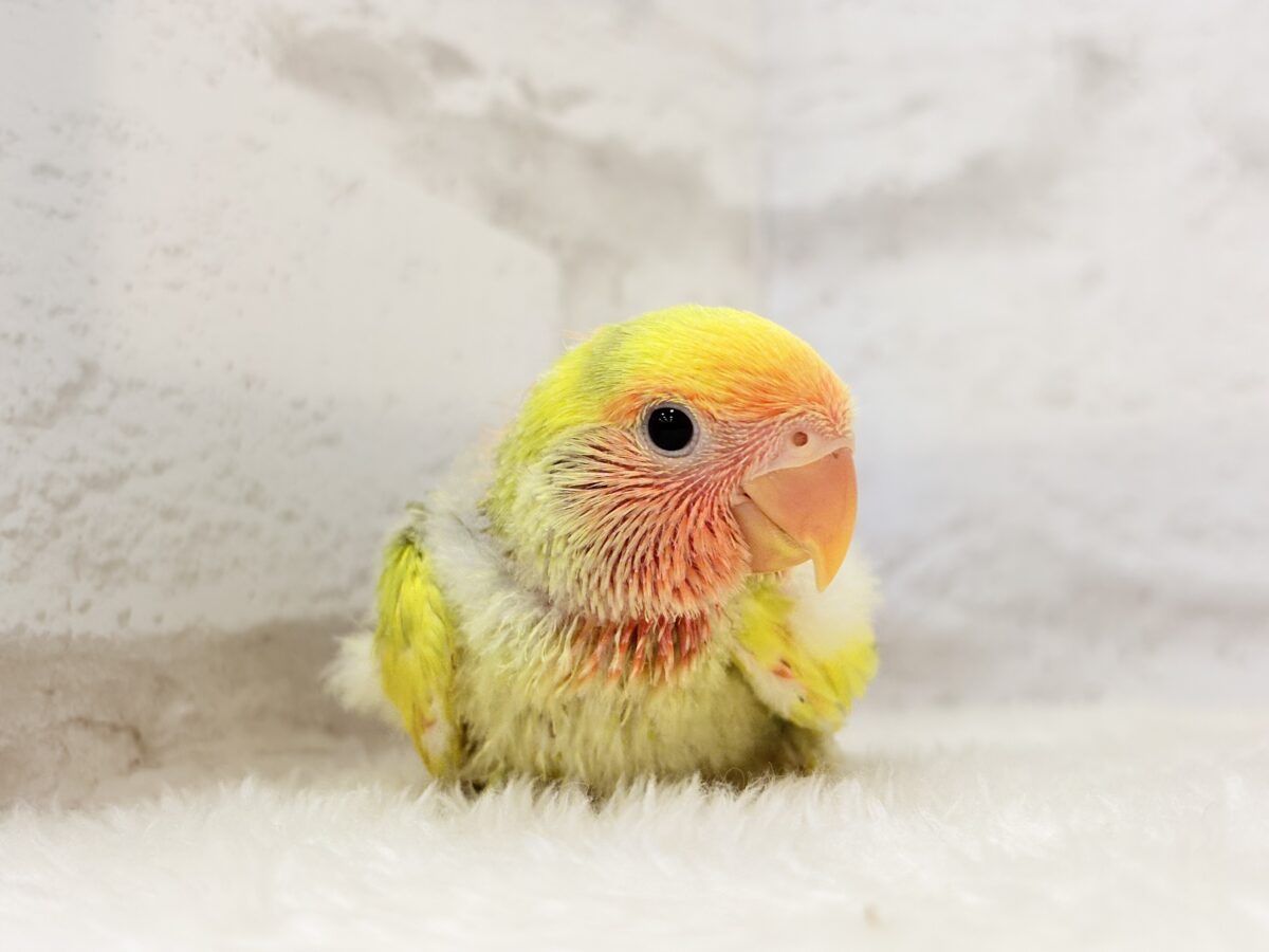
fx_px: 1906
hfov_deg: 36.8
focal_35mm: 52
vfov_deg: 28.0
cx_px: 634
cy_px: 476
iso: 100
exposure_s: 1/100
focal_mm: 5.96
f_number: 1.6
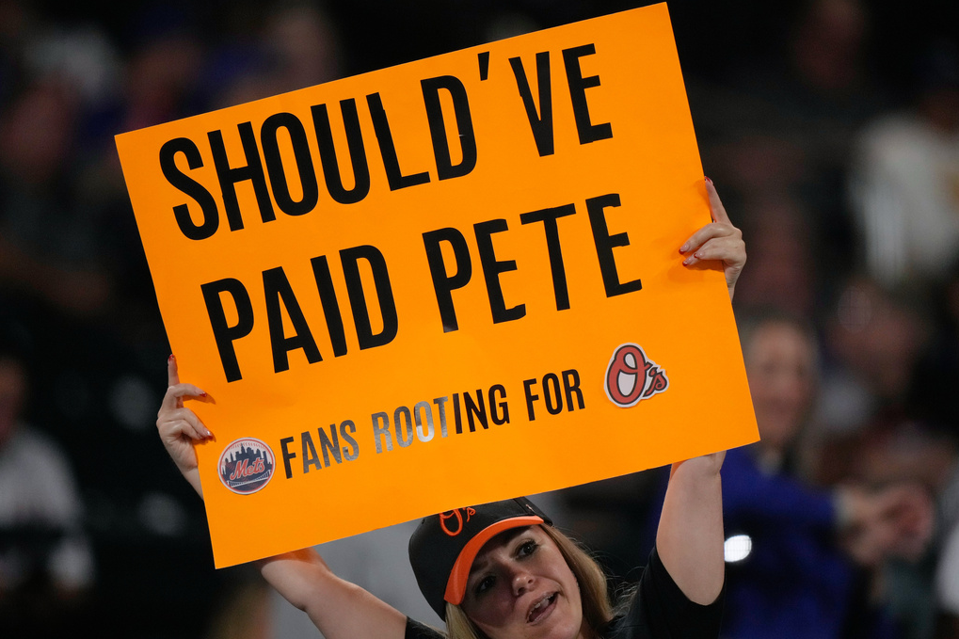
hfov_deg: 5.1
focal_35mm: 402
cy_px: 320
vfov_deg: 3.4
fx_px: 10706
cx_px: 480
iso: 3200
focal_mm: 400
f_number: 2.8
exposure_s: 1/2500
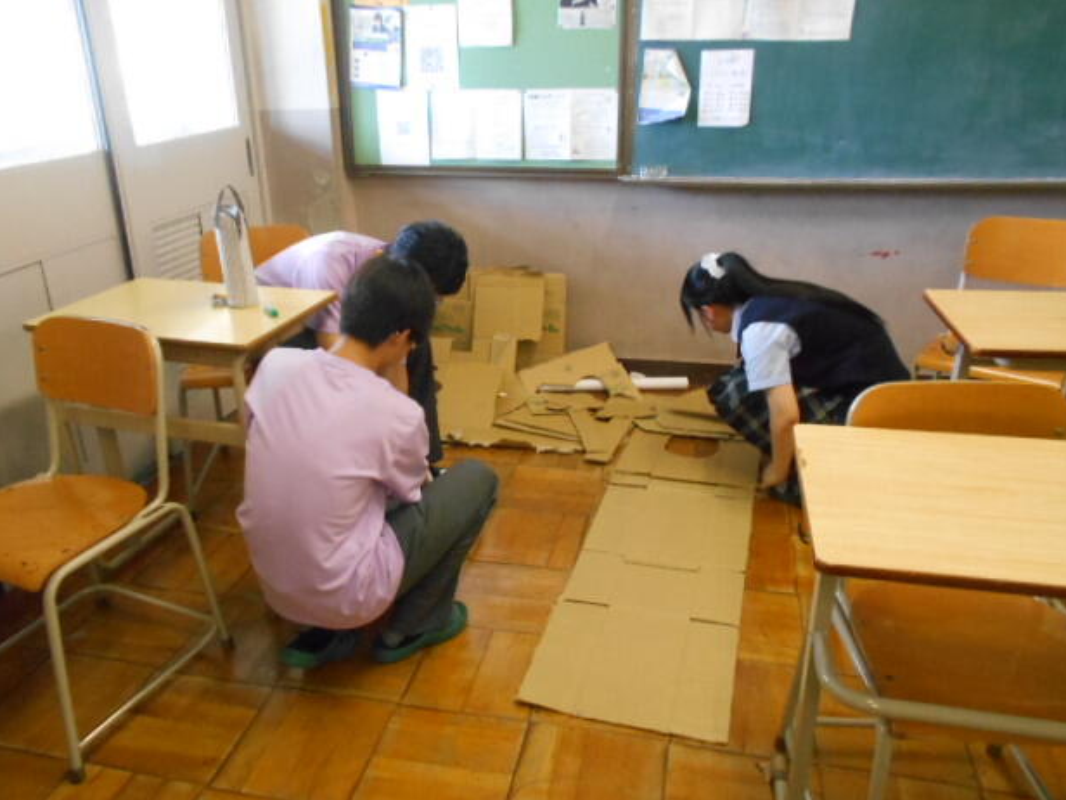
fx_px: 831
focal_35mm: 27
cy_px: 412
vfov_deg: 51.3
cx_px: 521
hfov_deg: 65.3
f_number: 3.2
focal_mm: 4.6
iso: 800
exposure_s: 1/60
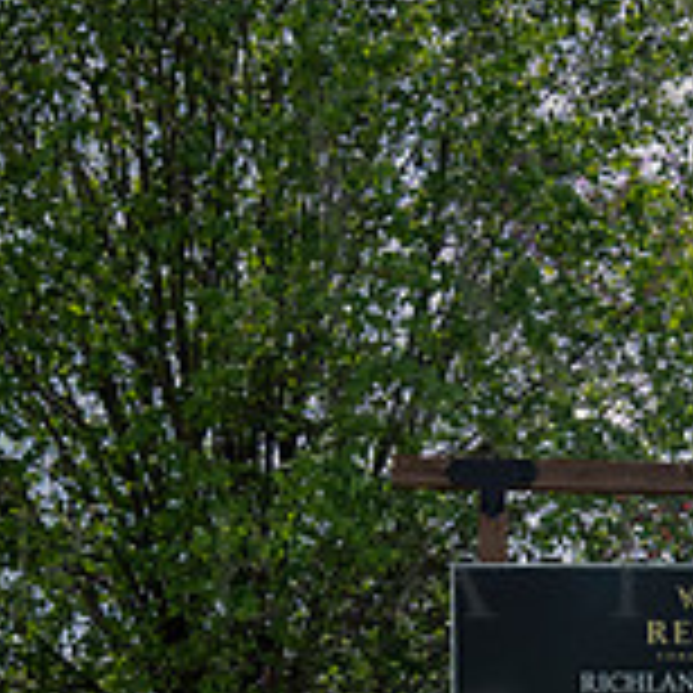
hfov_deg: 22.0
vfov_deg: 21.2
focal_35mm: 77
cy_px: 785
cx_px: 616
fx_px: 1744
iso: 400
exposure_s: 1/320
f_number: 6.3
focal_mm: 24
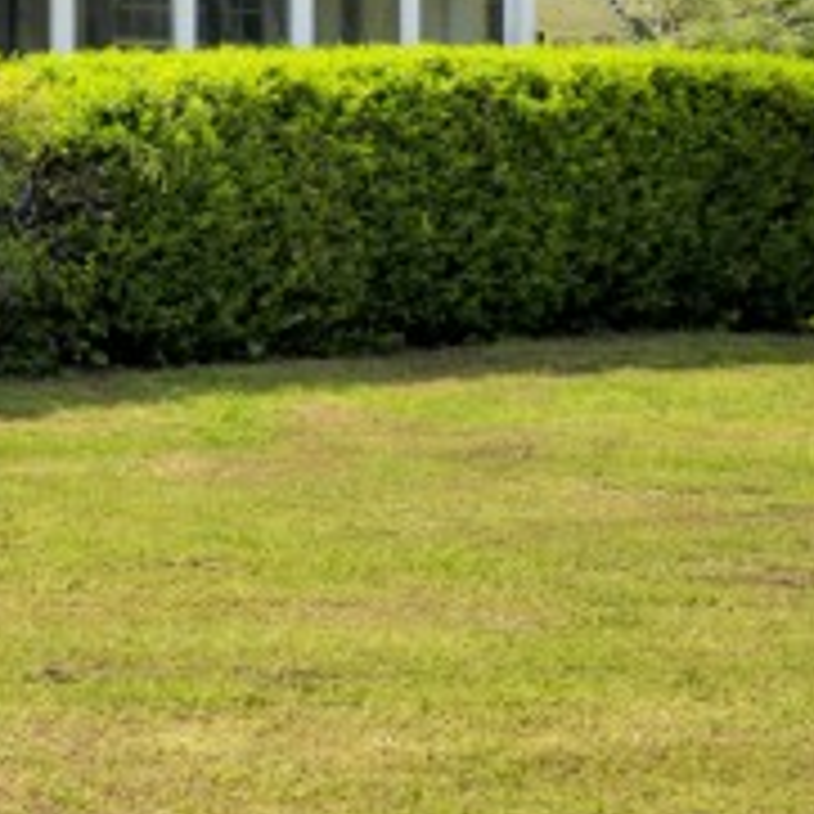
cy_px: 153
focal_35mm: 72
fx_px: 1916
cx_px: -1048
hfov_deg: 15.5
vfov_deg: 23.6
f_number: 6.3
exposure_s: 1/80
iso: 100
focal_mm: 16
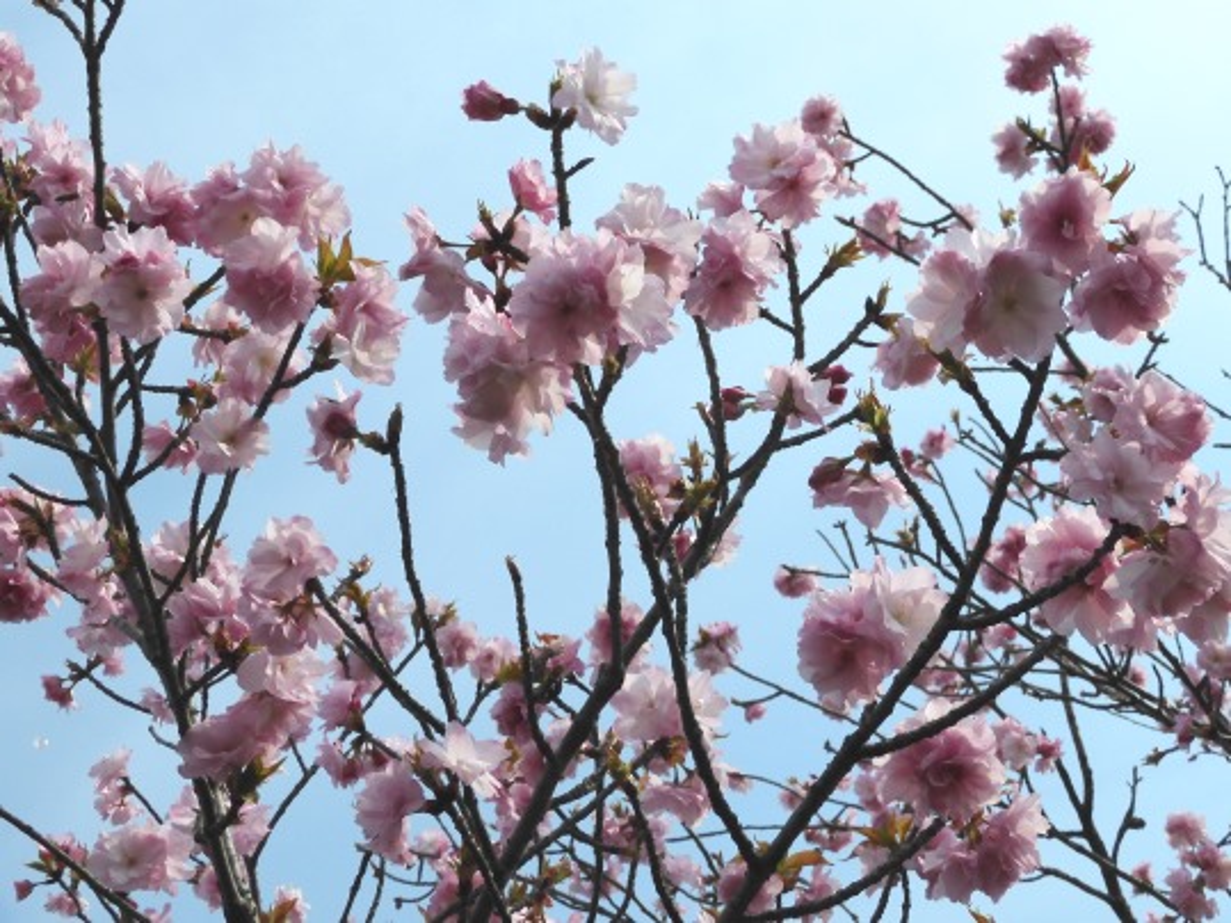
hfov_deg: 38.2
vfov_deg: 29.1
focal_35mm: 50
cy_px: 462
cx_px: 616
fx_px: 1778
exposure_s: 1/1600
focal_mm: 8.9
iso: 100
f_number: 4
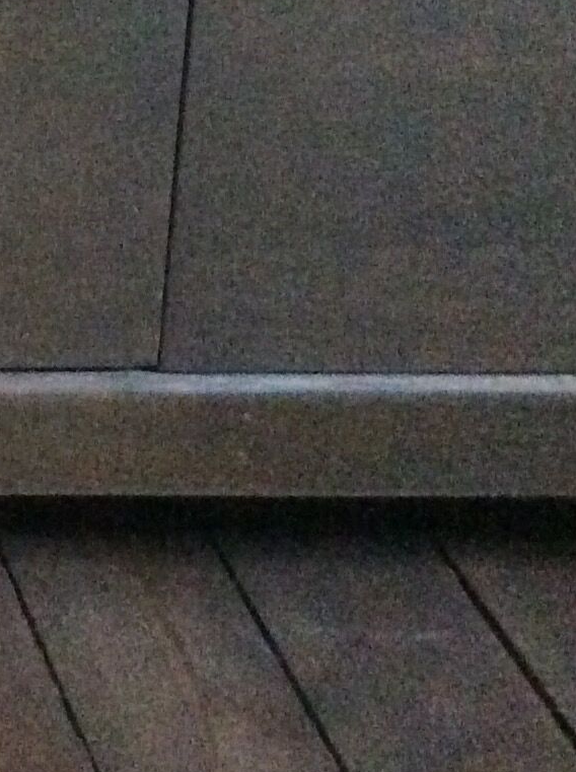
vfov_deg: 17.8
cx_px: -338
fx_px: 2426
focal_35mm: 109
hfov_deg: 12.7
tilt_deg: -25.1
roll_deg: +2.1
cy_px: 71
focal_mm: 3.3
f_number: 2.4
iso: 800
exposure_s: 1/17
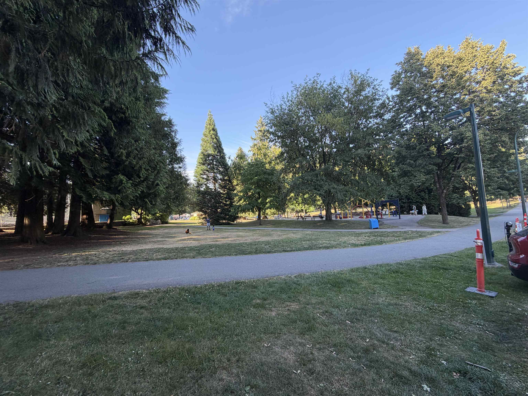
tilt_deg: +5.4
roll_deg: +1.3
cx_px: 264
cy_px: 198
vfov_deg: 85.7
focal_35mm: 14
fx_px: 214
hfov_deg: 102.1
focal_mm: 2.22
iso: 40
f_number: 2.2
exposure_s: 1/149
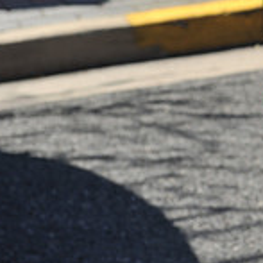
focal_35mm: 234
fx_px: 2011
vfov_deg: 7.5
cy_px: 2
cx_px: 478
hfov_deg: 7.3
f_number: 5
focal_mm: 70
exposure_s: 1/1000
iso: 200
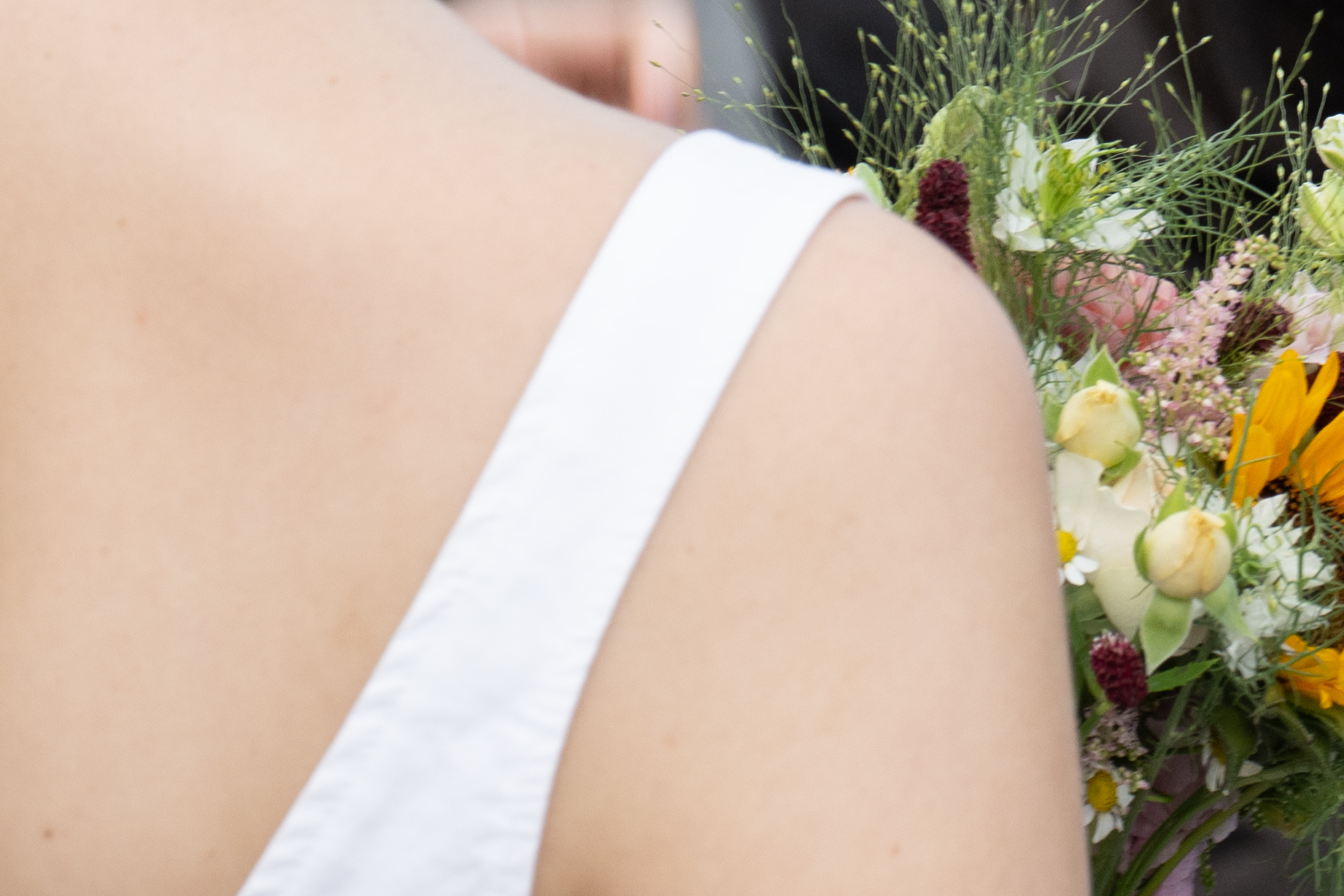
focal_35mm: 381
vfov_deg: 3.6
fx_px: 14223
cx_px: 1663
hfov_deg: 5.4
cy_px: -707
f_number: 7.1
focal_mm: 85
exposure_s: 1/160
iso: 250
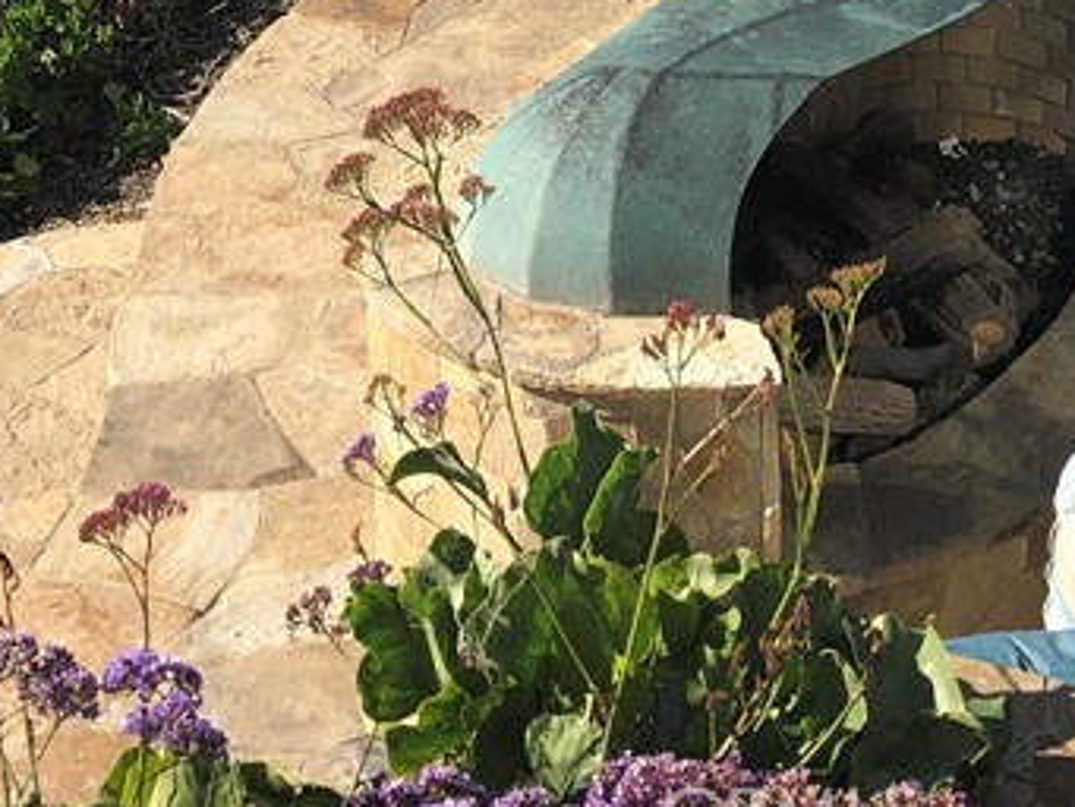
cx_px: 558
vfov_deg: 16.3
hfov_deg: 23.3
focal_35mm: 84
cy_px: -350
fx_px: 2610
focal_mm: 4
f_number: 1.8
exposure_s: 1/2088
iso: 20
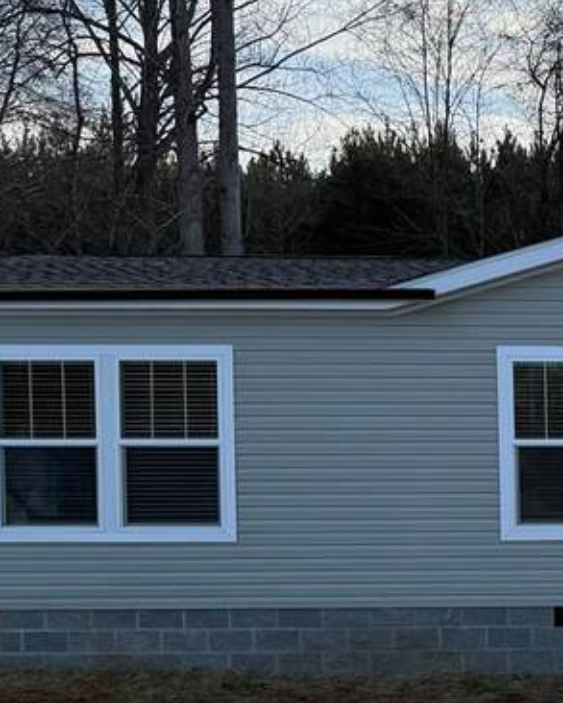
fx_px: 1707
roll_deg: +0.1
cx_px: 909
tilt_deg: -4.0
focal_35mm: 82
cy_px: 551
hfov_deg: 16.6
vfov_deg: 23.0
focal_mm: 6.76
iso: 100
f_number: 1.78
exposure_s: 1/3584
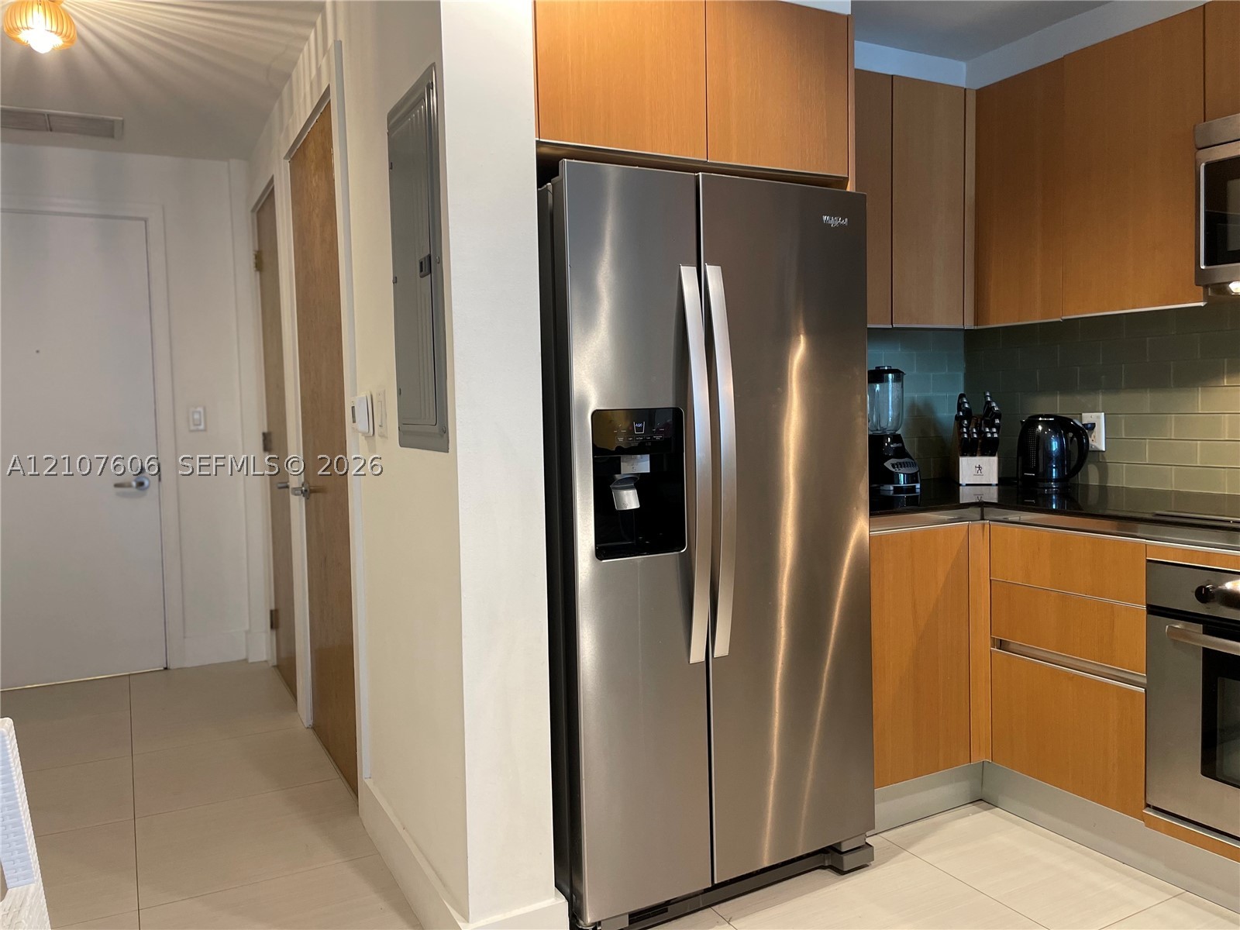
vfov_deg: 53.1
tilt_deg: -3.3
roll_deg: +2.0
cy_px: 465
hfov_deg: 67.3
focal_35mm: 26
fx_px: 931
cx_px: 620
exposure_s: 1/60
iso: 160
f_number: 1.6
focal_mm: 4.2
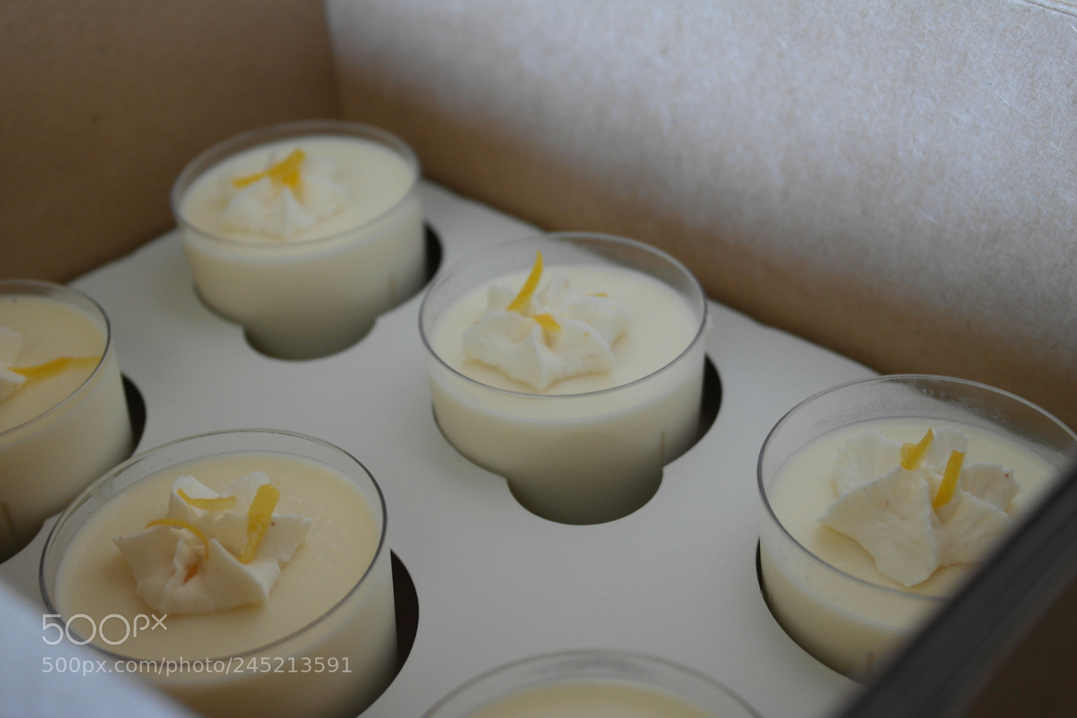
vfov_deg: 25.5
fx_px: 1586
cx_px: 538
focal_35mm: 53
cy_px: 359
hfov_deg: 37.5
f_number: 4.5
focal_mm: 35
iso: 800
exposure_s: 1/30
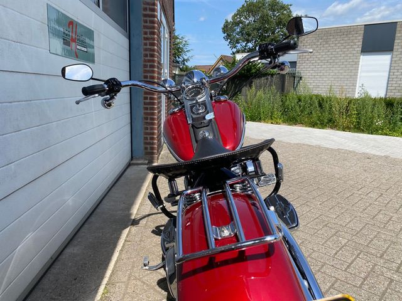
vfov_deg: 53.1
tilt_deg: -10.9
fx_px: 302
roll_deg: -2.2
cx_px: 201
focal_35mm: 26
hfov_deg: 67.3
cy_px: 150
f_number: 1.8
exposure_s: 1/2268
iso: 32
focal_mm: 4.25
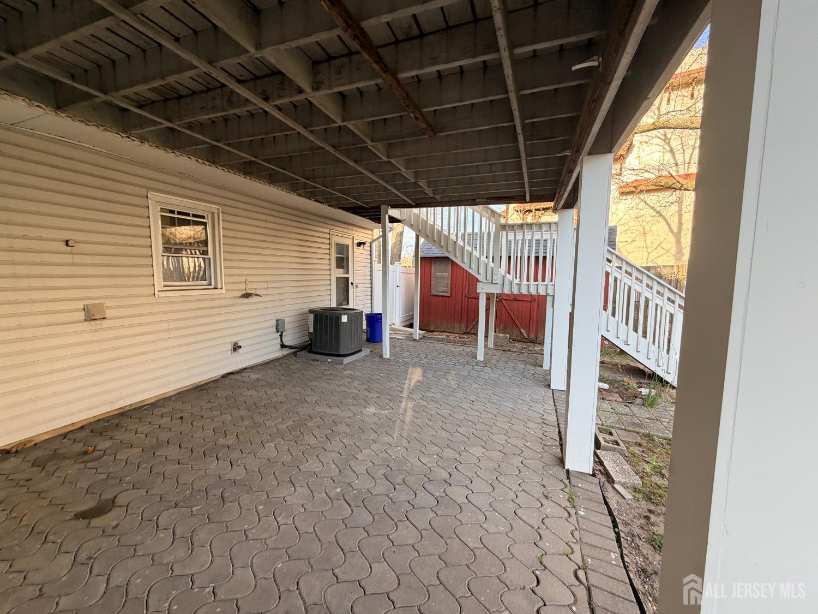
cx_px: 409
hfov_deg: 102.1
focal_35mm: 14
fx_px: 331
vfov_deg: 85.7
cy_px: 307
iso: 64
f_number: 2.2
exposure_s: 1/144
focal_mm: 2.22
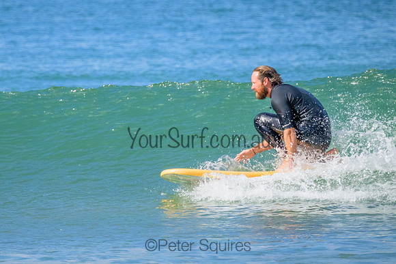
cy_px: 93
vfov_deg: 1.3
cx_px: 185
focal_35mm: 1037
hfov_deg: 2.0
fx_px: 11404
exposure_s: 1/1600
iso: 2800
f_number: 11
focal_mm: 800
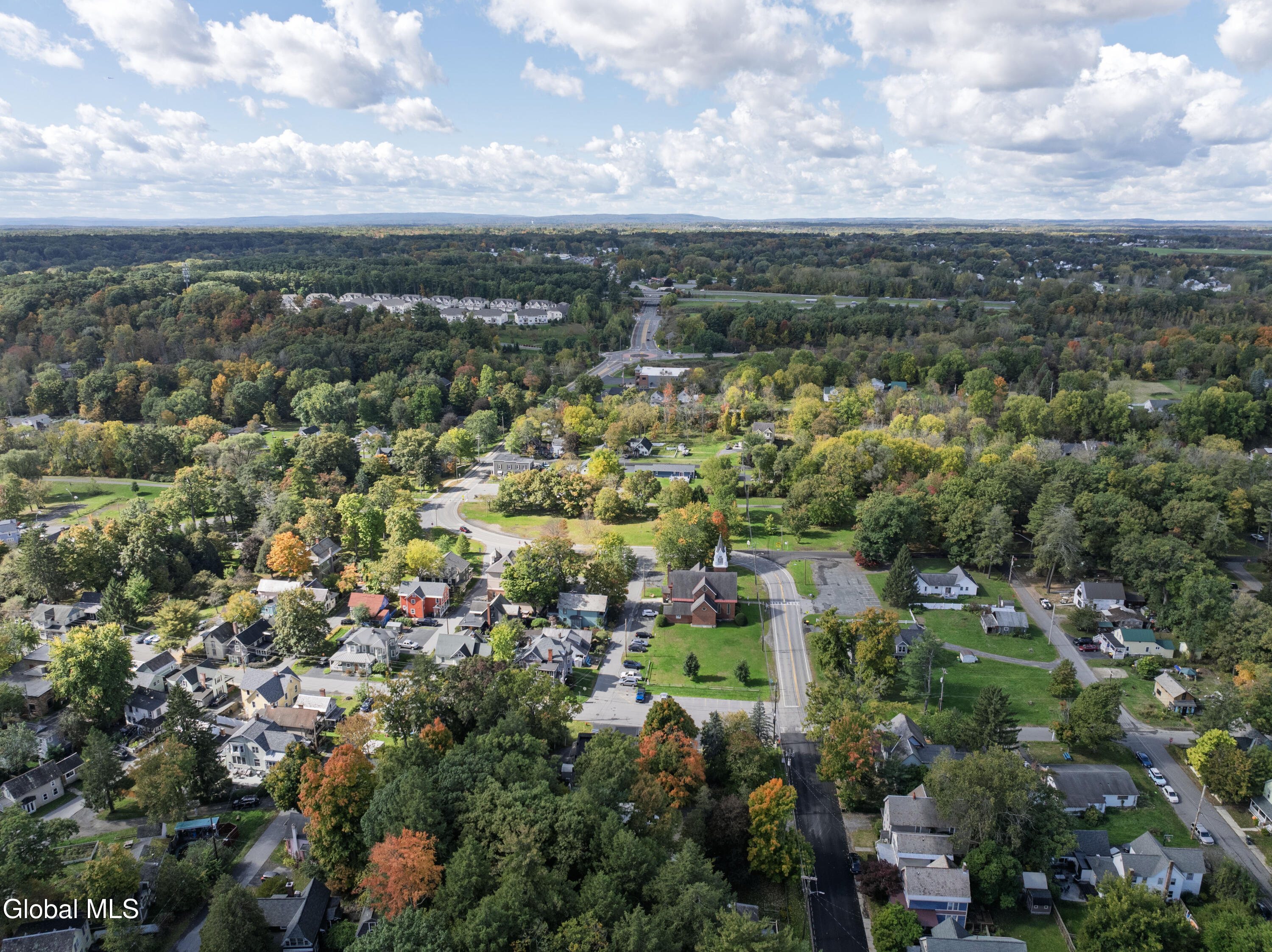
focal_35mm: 24
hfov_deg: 71.6
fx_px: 881
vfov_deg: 56.8
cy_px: 476
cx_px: 636
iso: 260
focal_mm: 12.29
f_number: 2.8
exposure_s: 1/2000
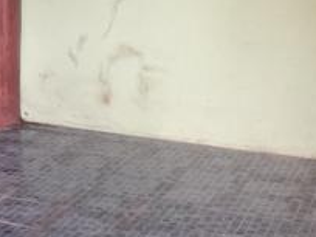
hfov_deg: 19.8
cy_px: -43
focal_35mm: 94
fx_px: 858
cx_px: -45
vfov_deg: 15.2
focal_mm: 3
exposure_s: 1/60
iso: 125
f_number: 1.8
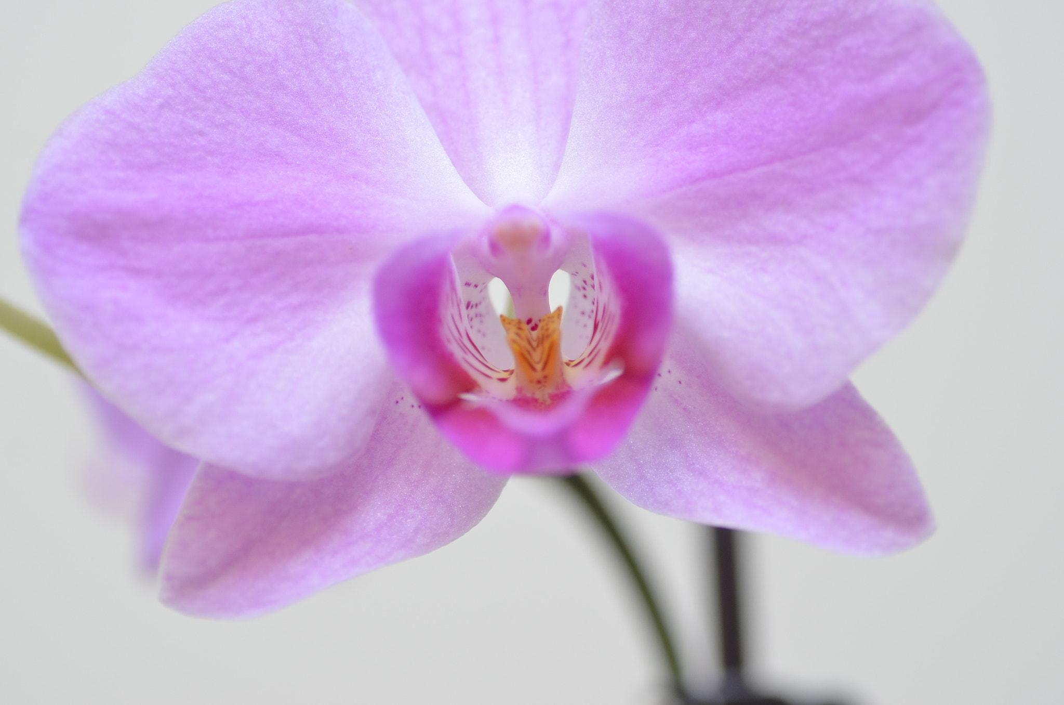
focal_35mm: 135
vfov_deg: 10.1
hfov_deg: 15.2
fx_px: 3981
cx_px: 532
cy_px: 352
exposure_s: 1/125
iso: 400
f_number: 5
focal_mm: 90
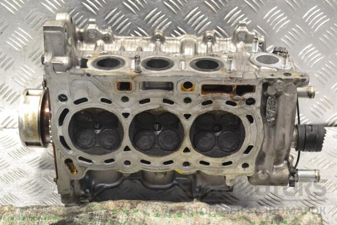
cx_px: 168
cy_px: 112
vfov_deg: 21.6
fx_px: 590
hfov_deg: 31.9
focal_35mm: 63
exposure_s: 1/200
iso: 3200
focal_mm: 42
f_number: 7.1
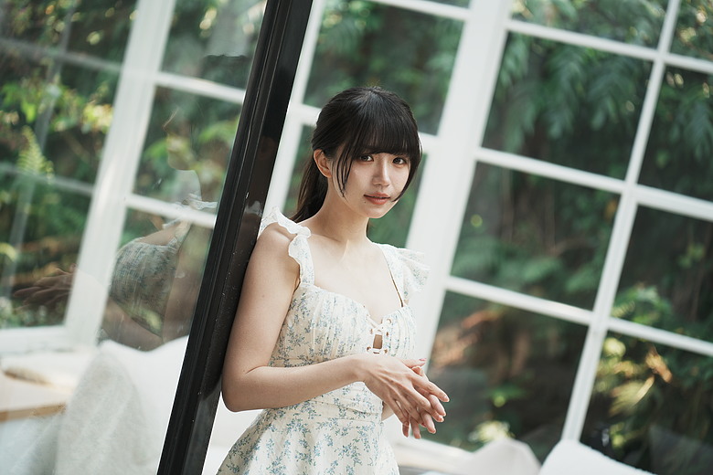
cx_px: 356
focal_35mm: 100
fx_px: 1980
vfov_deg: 13.7
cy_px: 238
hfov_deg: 20.4
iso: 100
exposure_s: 1/200
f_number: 2.8
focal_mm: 100
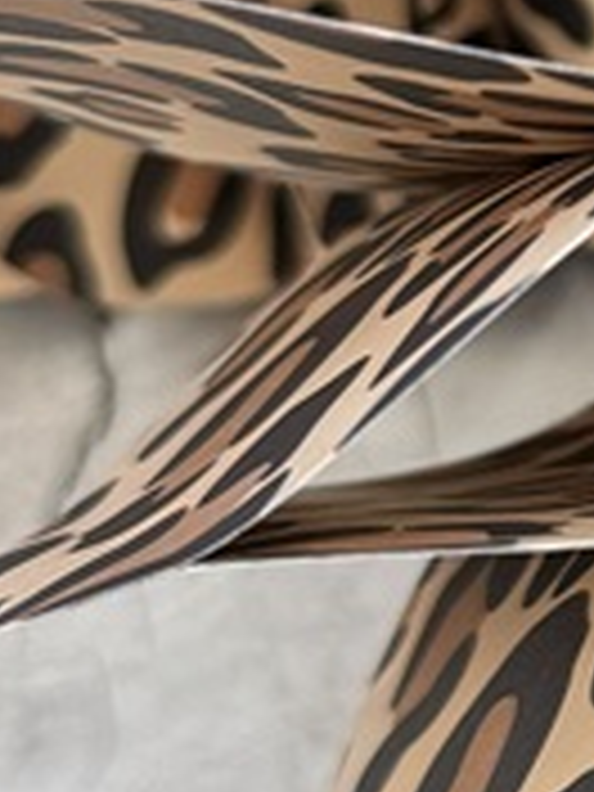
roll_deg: +3.1
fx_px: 3752
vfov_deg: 11.9
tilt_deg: -36.7
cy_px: -63
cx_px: 1467
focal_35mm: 164
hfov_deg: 8.3
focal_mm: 6.76
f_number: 1.78
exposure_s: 1/488
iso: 80
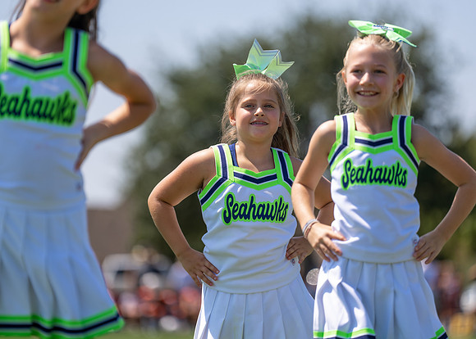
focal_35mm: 202
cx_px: 238
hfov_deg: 10.0
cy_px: 170
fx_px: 2730
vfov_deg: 7.1
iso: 100
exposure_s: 1/1600
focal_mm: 191
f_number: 2.8
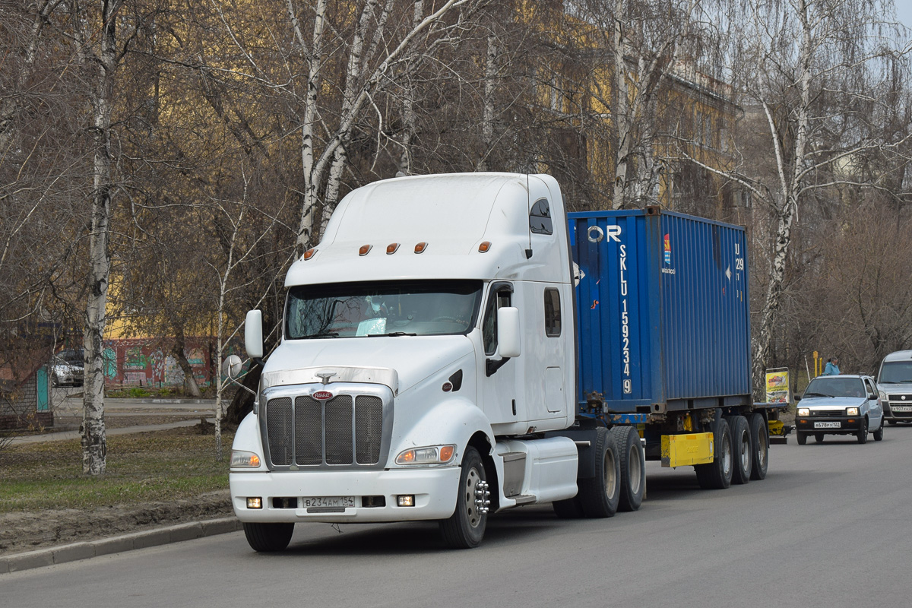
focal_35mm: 82
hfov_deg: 24.6
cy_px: 304
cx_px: 456
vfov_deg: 16.6
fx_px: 2090
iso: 200
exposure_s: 1/800
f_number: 5.6
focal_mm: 55
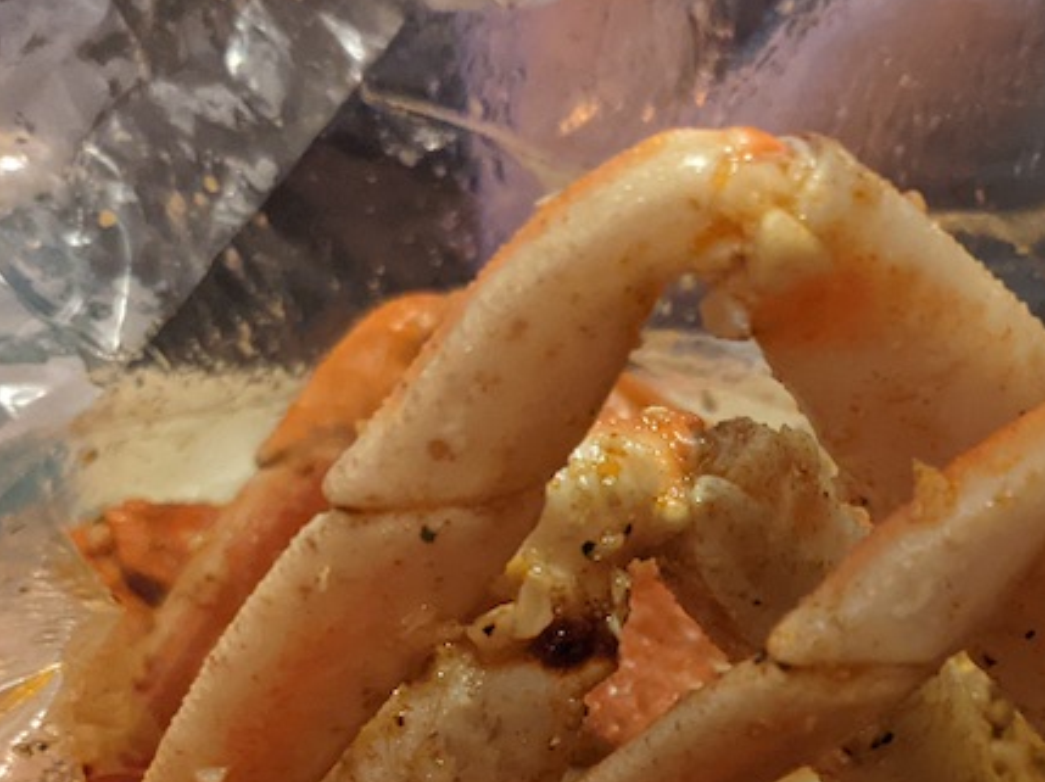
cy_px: 728
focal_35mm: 63
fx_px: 1900
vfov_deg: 22.6
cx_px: 765
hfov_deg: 30.3
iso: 1219
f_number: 1.73
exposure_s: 1/40
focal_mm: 4.38
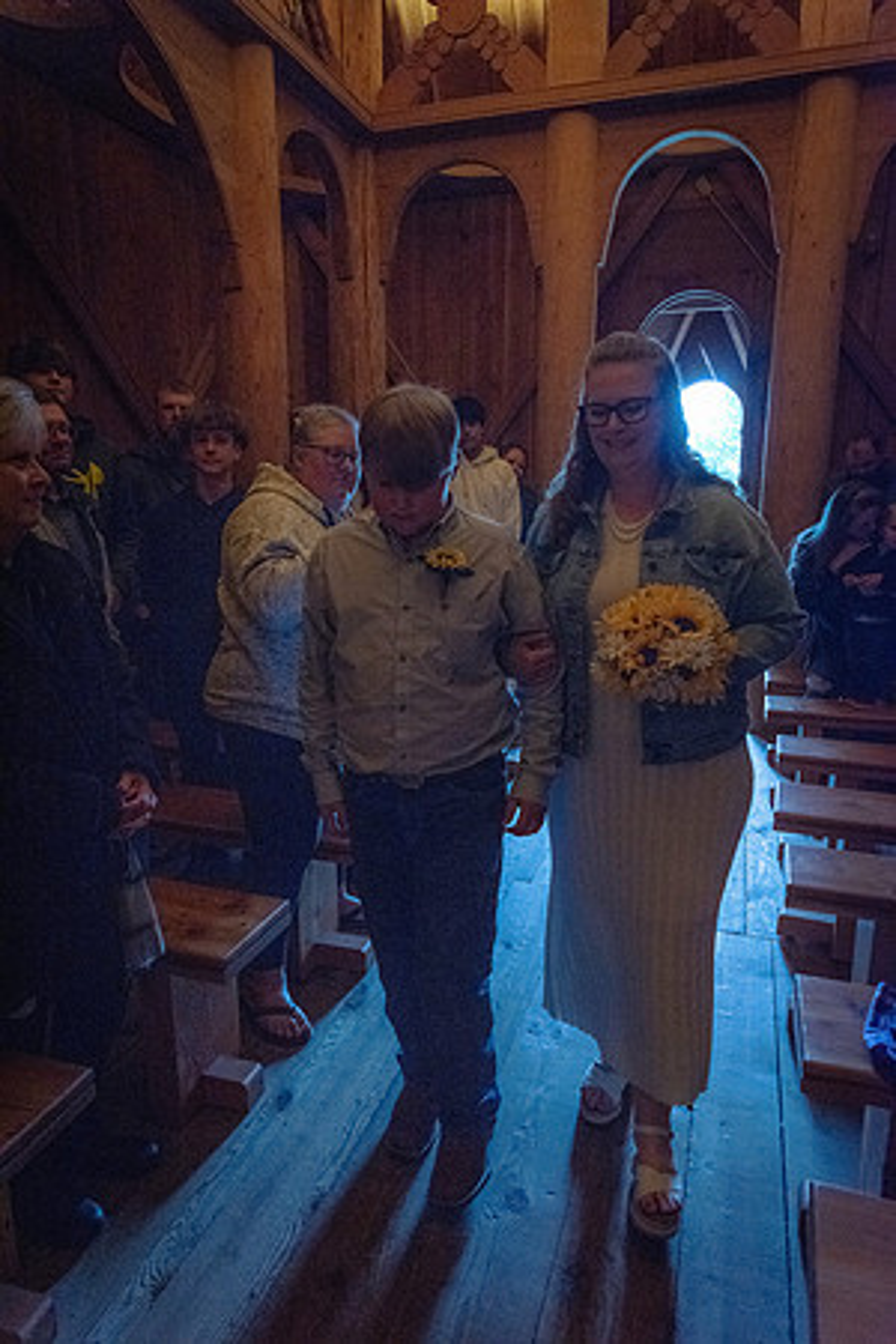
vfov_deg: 73.7
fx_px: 896
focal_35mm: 24
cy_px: 672
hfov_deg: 53.1
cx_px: 448
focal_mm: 24
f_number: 4
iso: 5000
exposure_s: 1/125
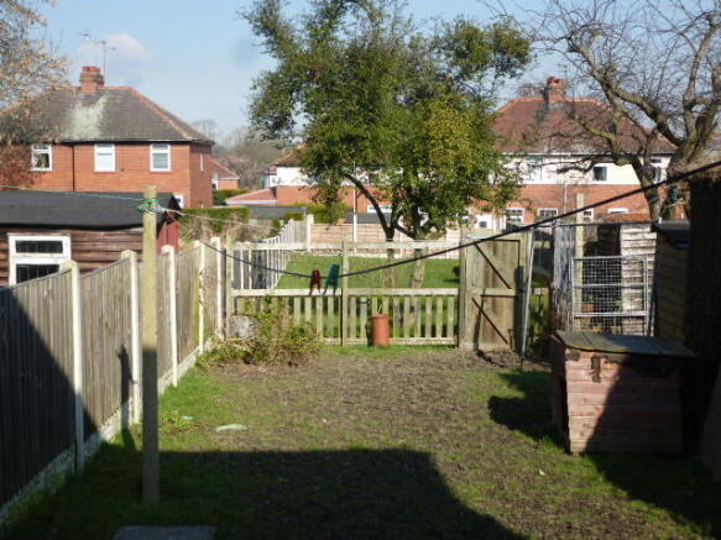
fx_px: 1020
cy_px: 270
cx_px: 360
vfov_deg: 29.7
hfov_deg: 38.9
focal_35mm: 49
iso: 100
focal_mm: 8.7
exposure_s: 1/500
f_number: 4.1
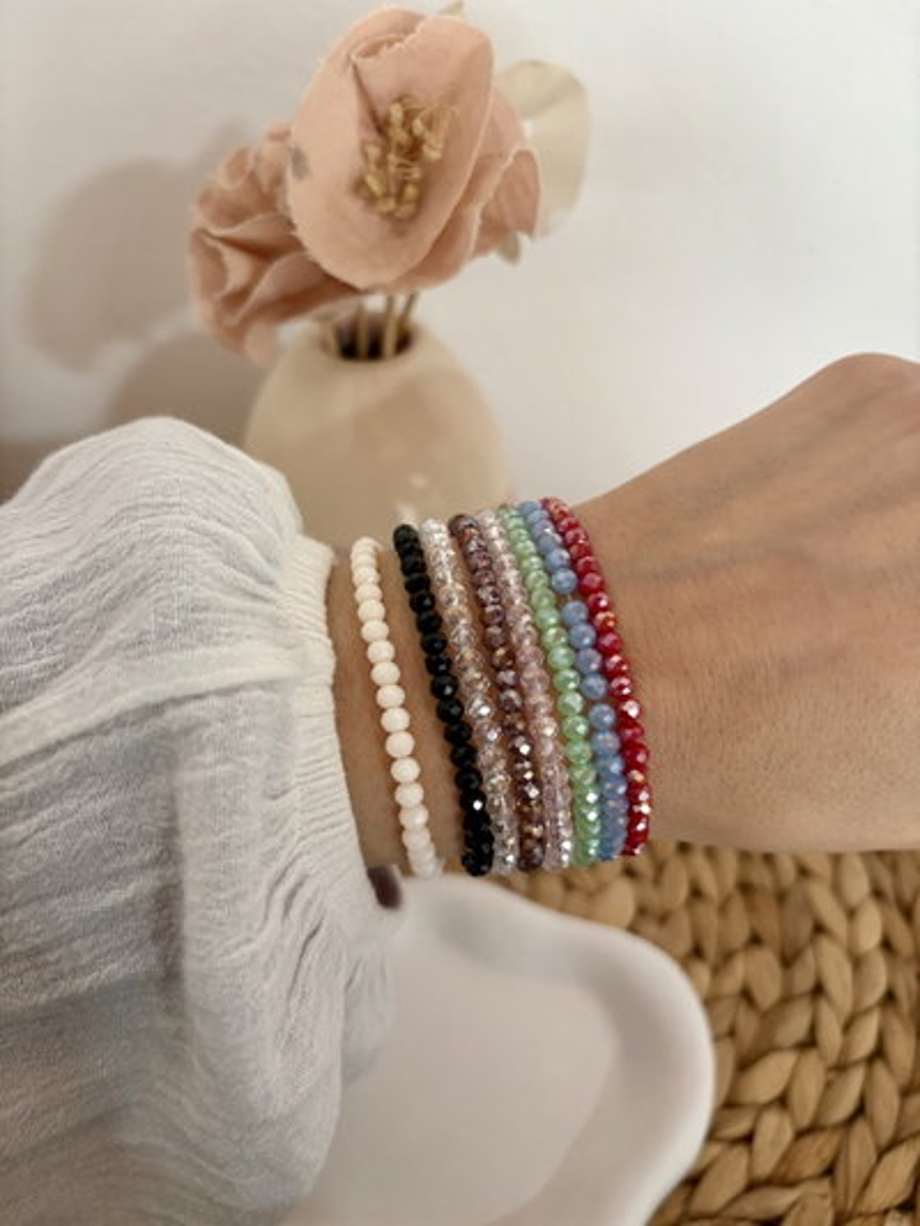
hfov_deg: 53.1
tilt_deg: -42.2
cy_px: 613
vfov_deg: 67.3
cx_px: 460
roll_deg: -0.8
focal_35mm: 26
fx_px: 921
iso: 200
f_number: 1.6
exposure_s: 1/60
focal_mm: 5.96
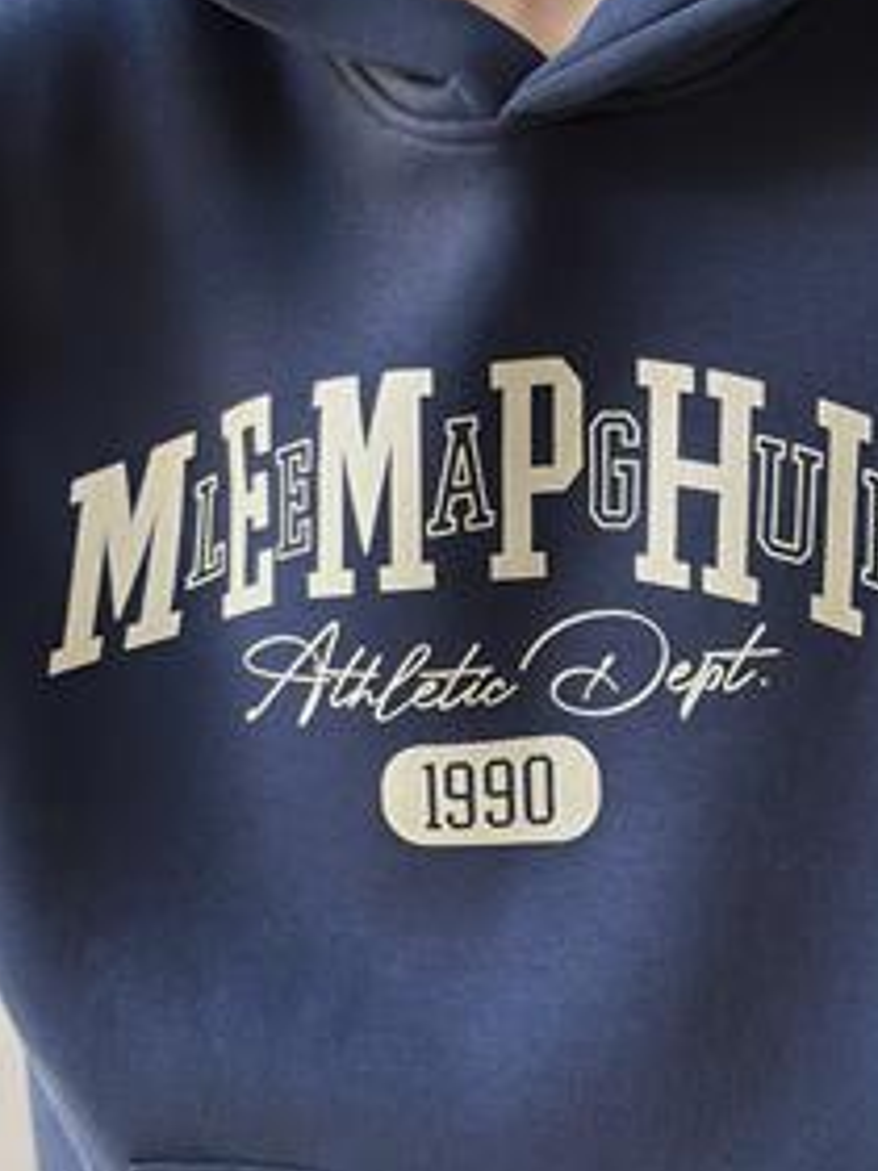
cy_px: 556
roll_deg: -0.2
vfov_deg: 26.7
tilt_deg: -0.4
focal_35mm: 73
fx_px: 2469
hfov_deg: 20.1
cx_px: 598
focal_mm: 6.86
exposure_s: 1/40
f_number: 1.78
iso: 640
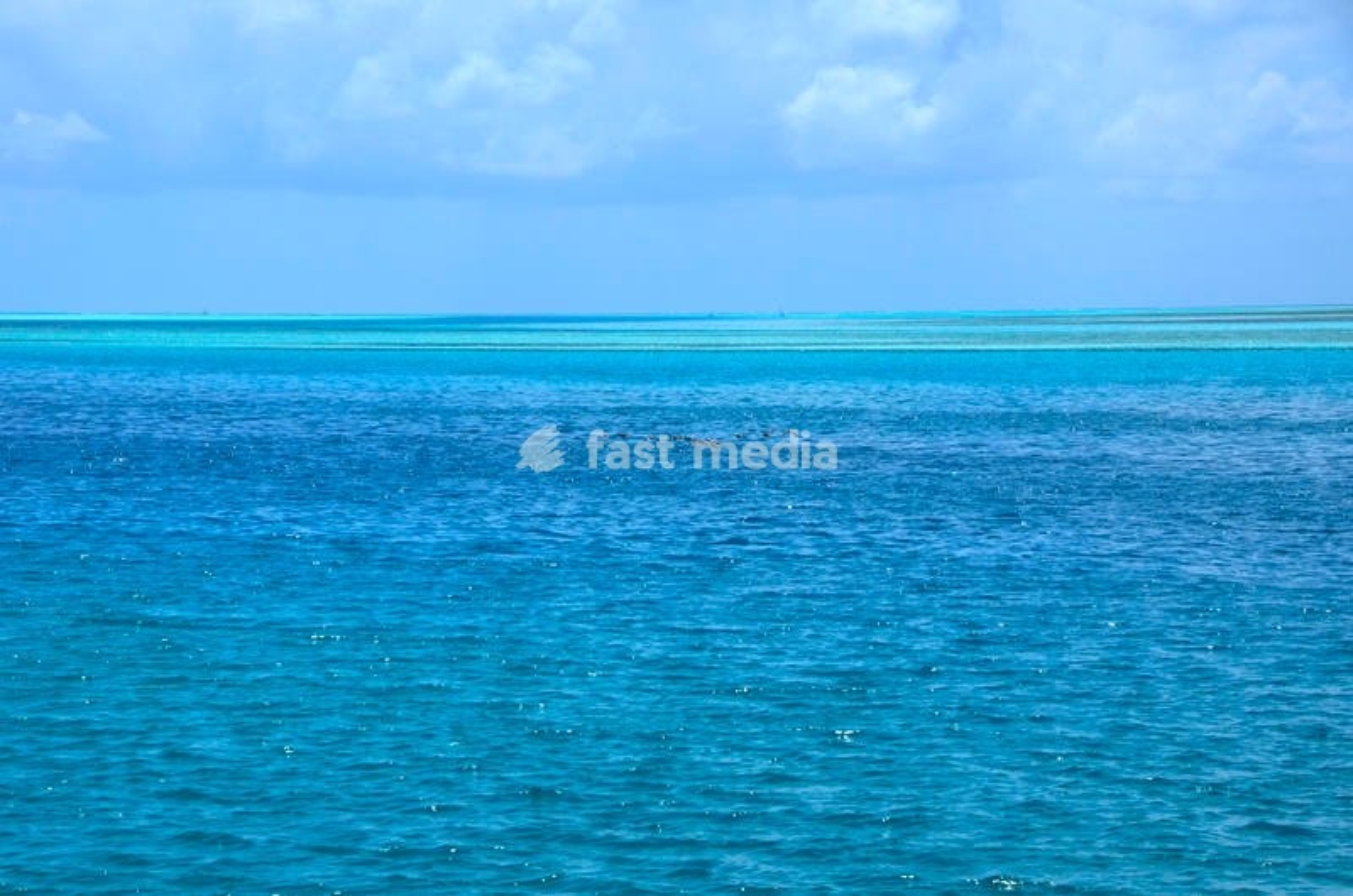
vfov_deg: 10.6
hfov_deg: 15.9
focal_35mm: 129
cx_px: 676
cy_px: 448
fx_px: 4839
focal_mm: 86
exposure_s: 1/1250
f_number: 9
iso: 100
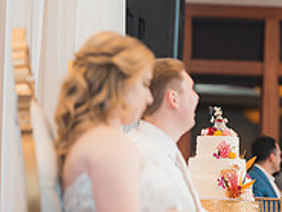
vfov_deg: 9.8
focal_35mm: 151
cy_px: 80
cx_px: 340
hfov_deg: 12.7
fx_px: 1231
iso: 200
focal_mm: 50
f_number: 1.2
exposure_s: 1/250
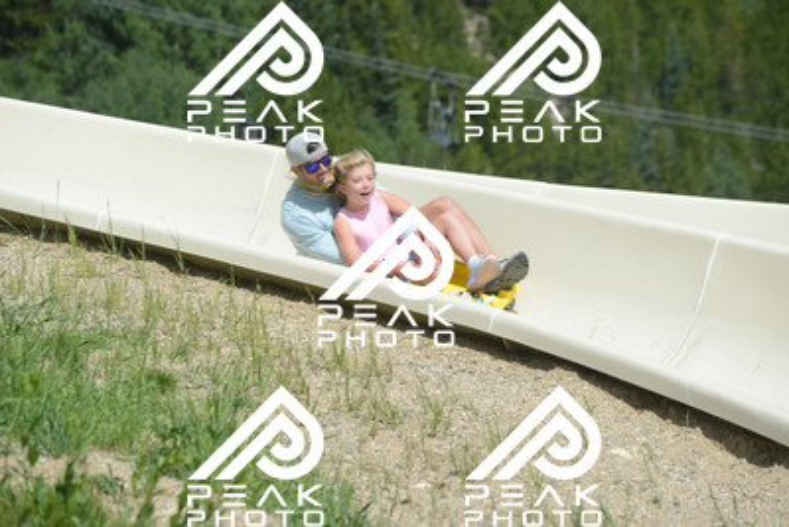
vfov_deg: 7.0
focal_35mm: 195
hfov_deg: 10.5
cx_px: 394
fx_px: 4275
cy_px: 264
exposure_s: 1/640
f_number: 6.3
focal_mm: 195
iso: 200
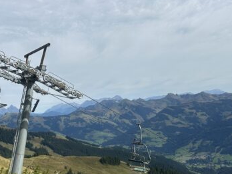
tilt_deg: -3.5
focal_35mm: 53
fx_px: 355
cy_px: 133
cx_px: 71
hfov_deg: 35.7
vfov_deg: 27.1
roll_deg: +5.6
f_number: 1.78
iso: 80
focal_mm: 6.86
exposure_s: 1/7042
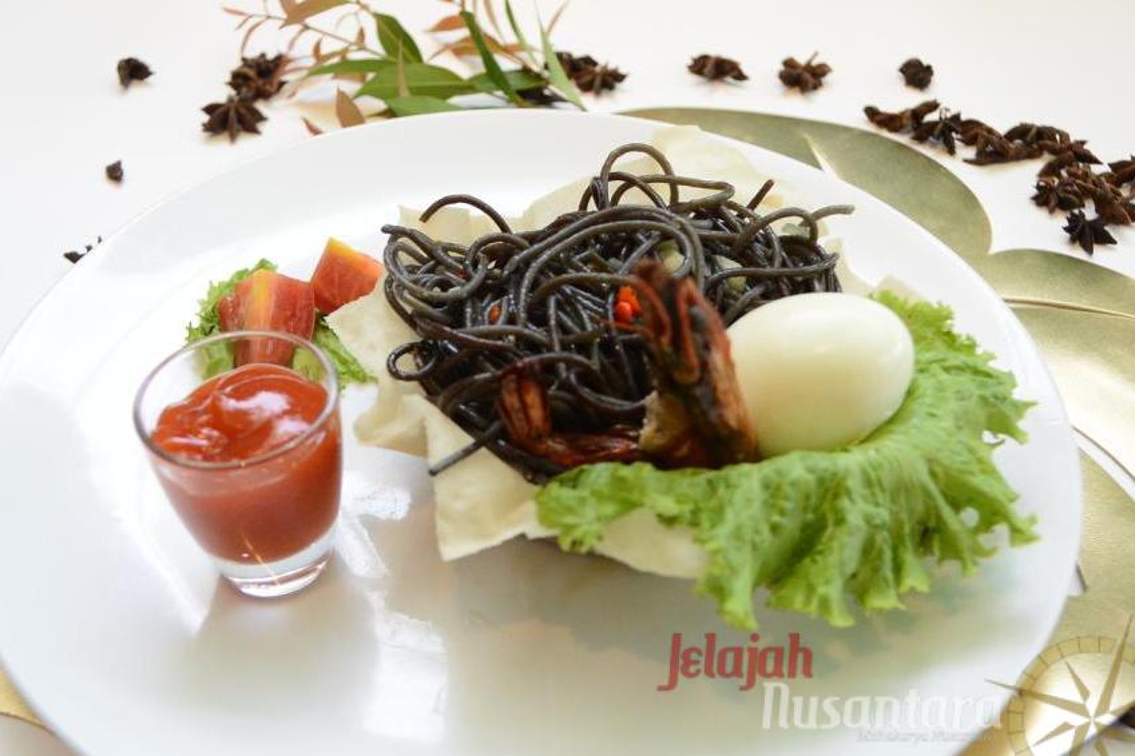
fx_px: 1040
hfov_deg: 57.2
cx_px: 568
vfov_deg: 40.0
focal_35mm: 33
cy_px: 378
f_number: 4
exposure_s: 1/80
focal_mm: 22
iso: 1600
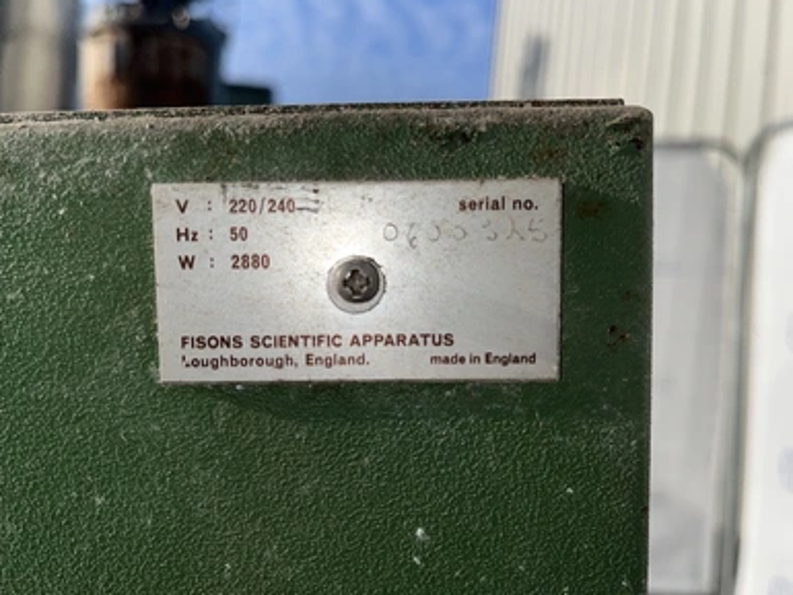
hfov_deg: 65.3
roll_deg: -4.4
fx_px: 619
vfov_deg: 51.4
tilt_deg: -4.4
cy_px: 296
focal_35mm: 27
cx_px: 389
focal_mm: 5.1
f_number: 1.6
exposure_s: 1/5556
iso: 32
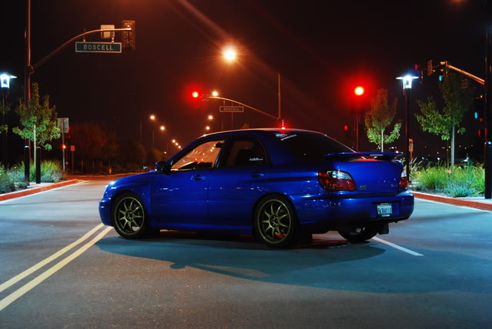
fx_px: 862
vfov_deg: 21.6
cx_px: 246
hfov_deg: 31.8
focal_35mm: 63
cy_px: 164
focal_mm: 42
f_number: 5.3
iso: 100
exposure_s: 4
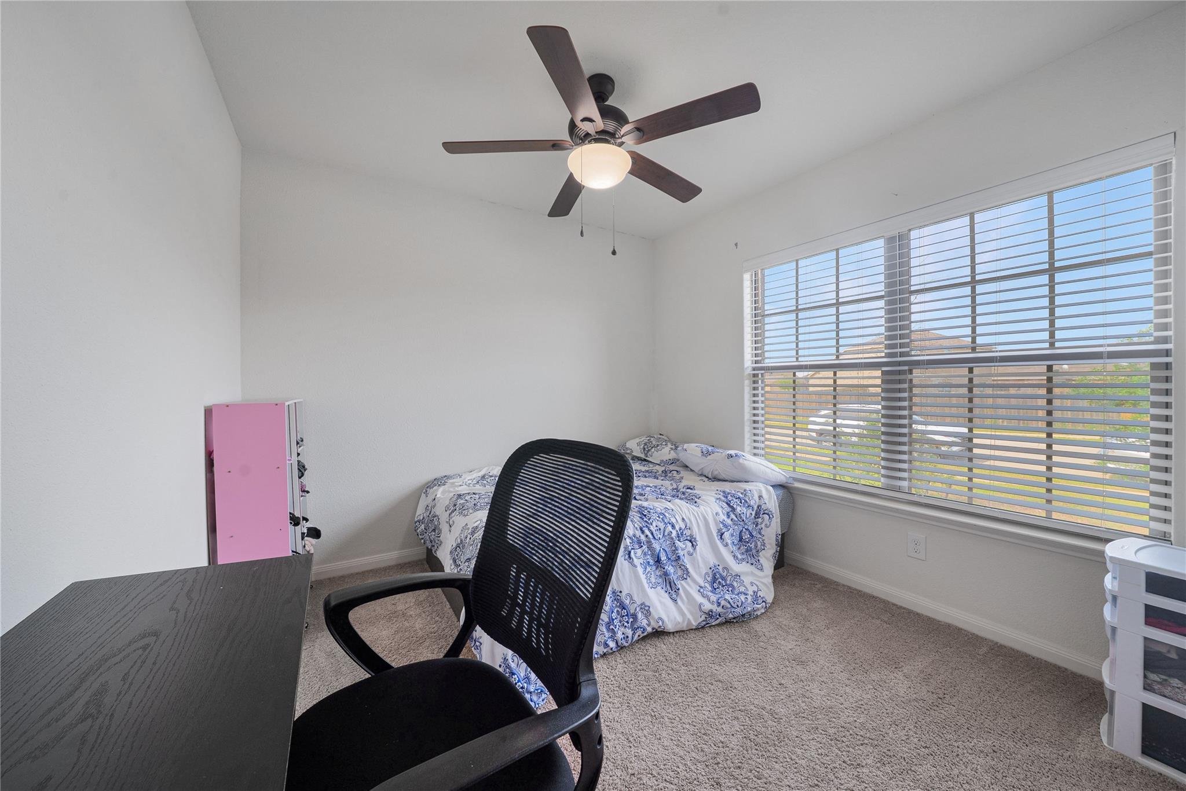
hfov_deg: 112.6
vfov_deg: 90.0
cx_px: 593
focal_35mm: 12
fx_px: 395
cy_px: 396
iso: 500
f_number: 9
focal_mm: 12
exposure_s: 1/8
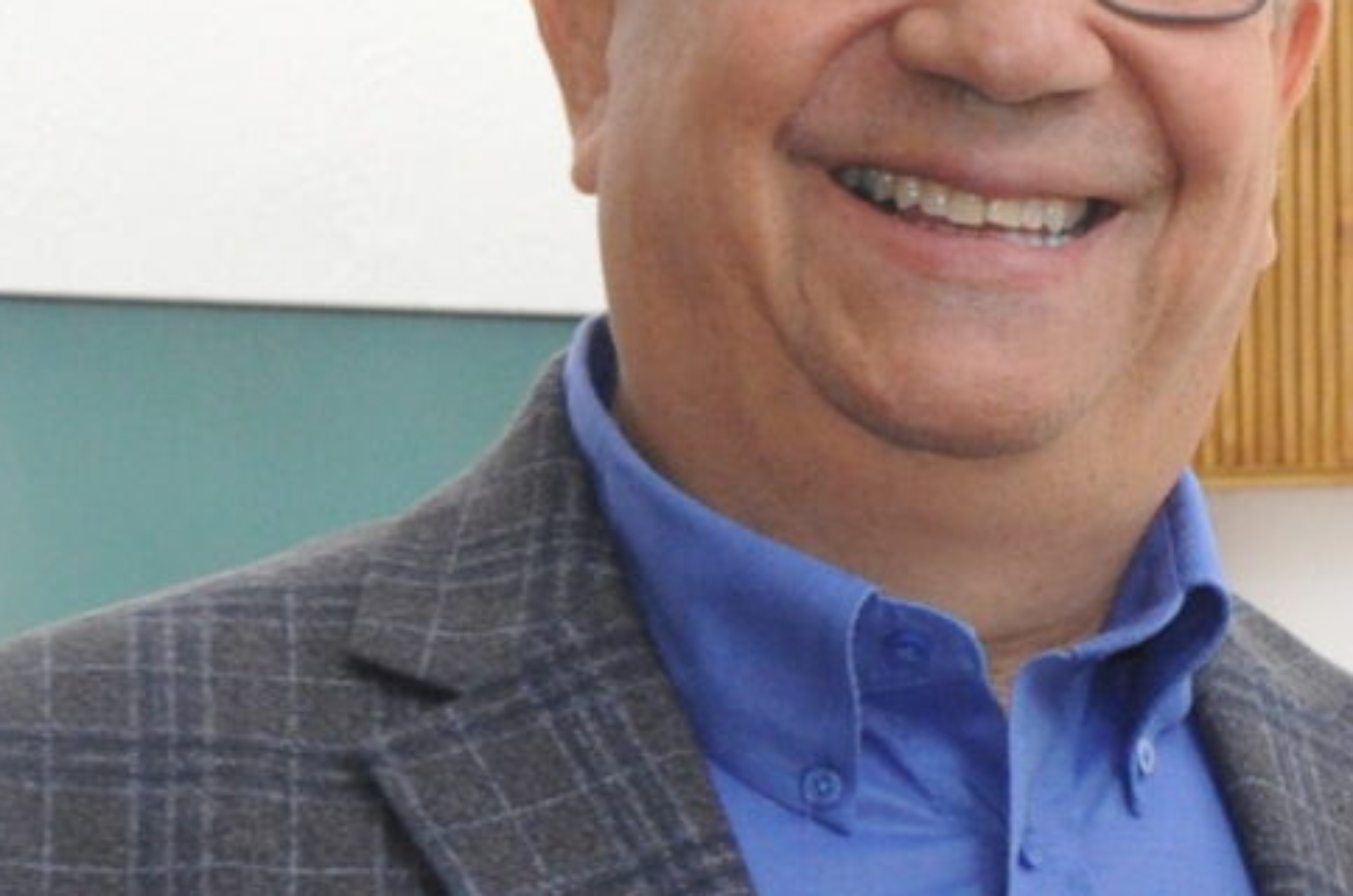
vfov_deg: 5.5
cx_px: 2297
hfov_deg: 8.1
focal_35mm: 247
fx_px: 9252
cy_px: 1364
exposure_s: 1/200
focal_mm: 31
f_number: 8
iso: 800
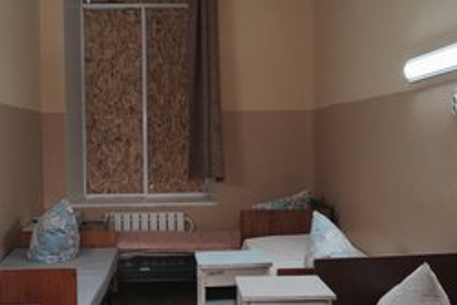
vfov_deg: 28.1
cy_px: 173
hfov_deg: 41.0
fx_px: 610
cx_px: 194
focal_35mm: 48
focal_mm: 30
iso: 1600
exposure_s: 1/125
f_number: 4.5
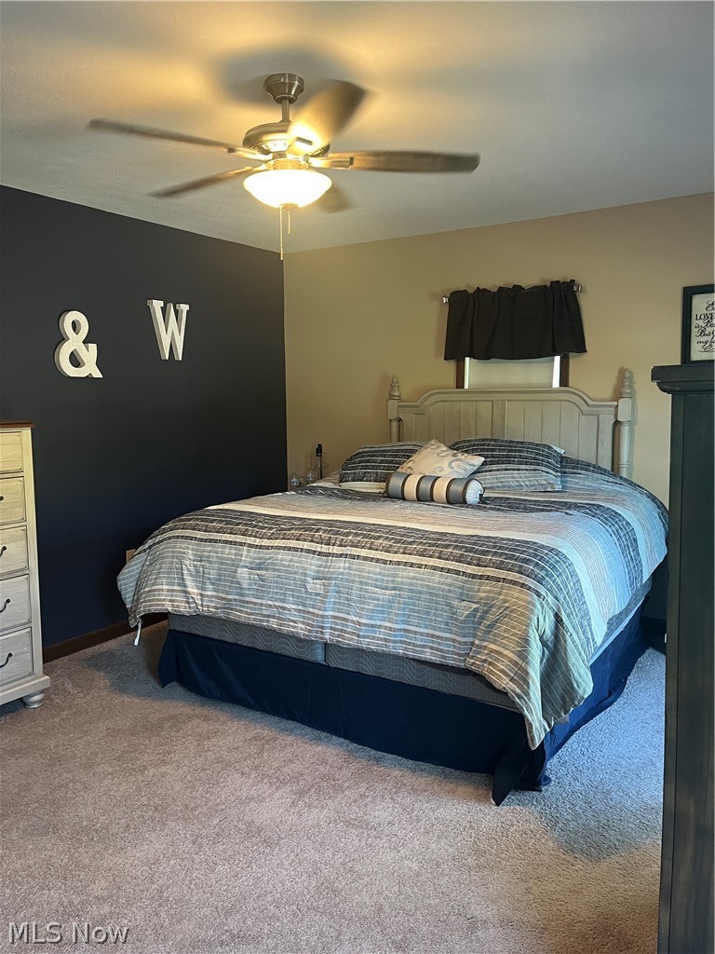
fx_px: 716
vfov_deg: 67.3
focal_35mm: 26
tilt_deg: -7.6
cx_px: 358
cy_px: 477
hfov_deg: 53.1
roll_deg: +0.5
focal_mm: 5.1
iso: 250
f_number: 1.6
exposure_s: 1/60
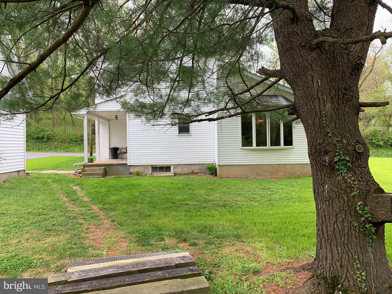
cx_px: 196
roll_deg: +1.3
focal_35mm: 26
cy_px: 147
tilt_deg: +1.0
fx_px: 294
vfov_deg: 53.1
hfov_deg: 67.3
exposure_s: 1/288
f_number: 1.8
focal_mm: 4.25
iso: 25
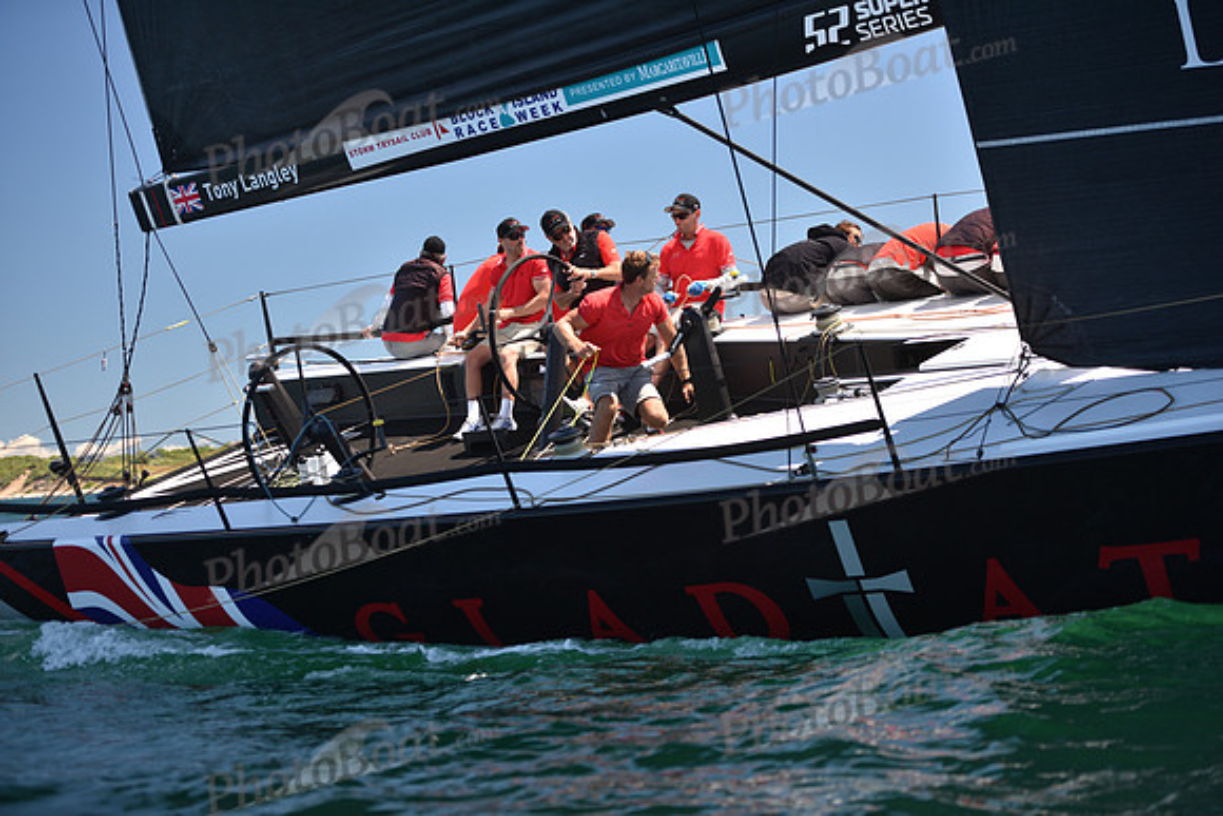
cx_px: 612
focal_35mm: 70
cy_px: 408
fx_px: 2379
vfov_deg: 19.5
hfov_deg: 28.8
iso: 250
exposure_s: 1/800
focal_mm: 70
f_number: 2.8
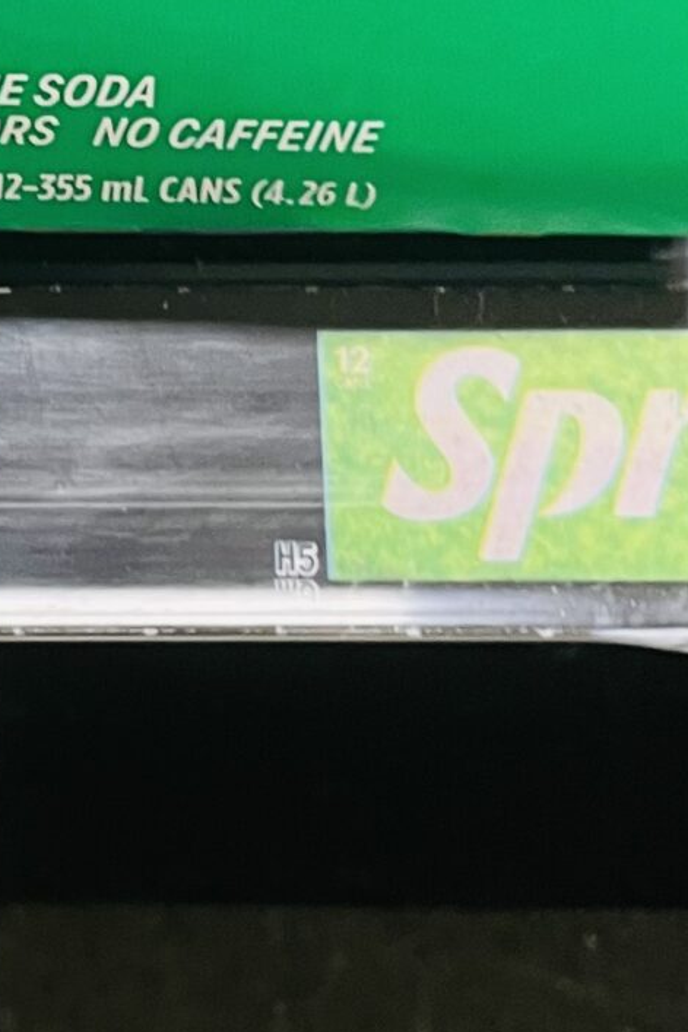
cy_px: 175
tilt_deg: -33.1
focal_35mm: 98
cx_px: -139
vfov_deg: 20.5
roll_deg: -1.3
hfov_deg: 13.6
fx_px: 2808
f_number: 1.6
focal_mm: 4.2
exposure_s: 1/60
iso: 200
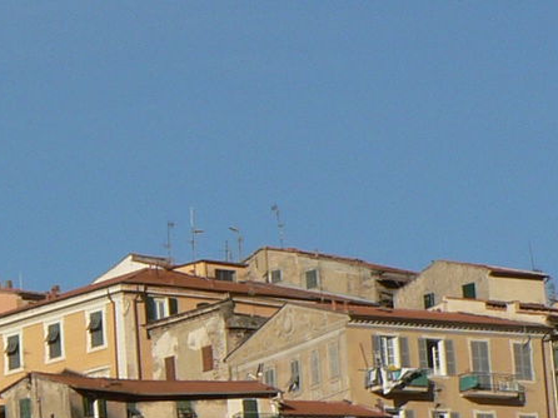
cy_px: 320
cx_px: -313
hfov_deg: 7.0
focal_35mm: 280
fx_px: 4511
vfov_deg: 5.3
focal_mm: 10.9
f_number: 5.6
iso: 80
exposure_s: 1/500
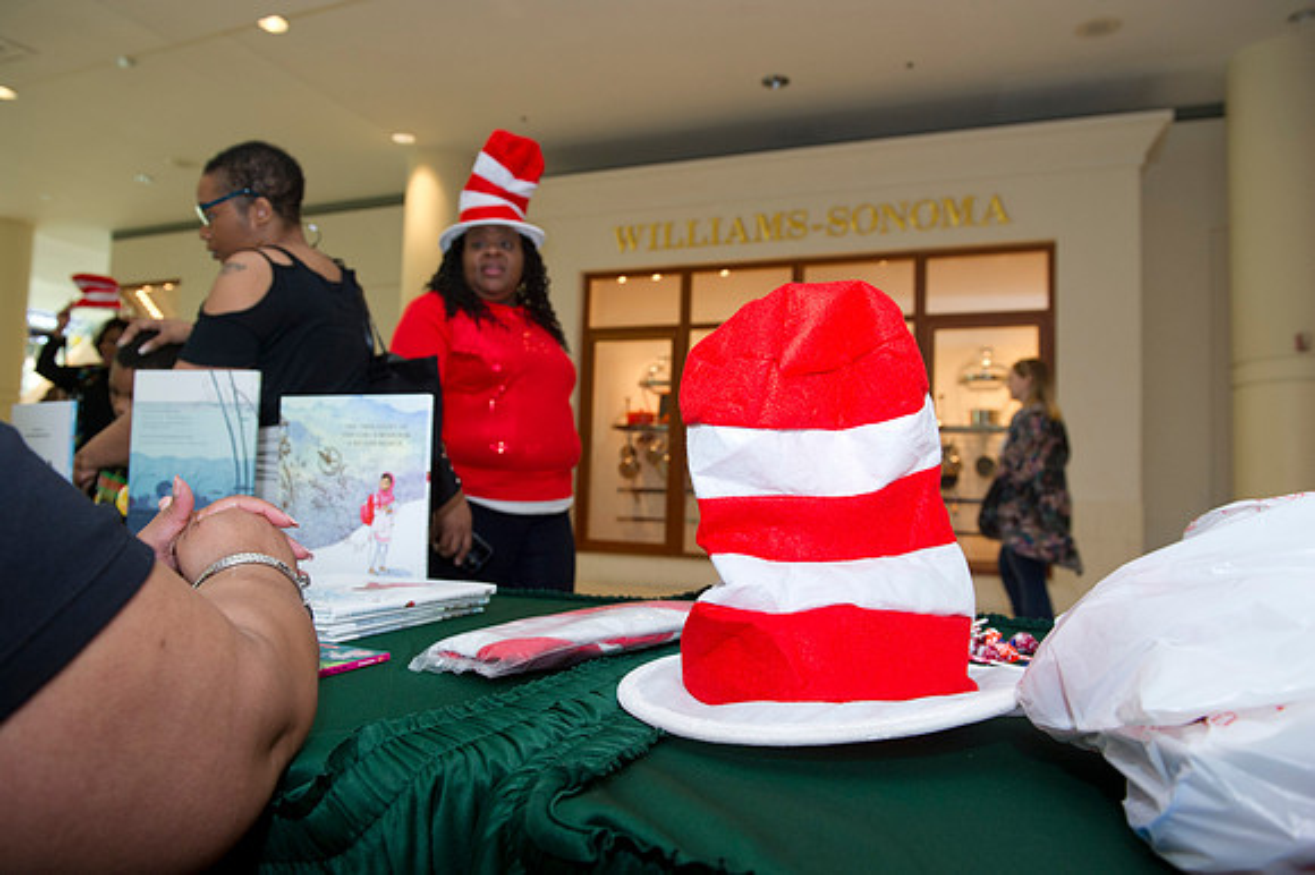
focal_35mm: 26
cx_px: 658
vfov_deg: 49.5
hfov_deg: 69.4
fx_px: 949
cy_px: 438
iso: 1250
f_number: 5.6
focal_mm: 26
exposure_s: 1/200
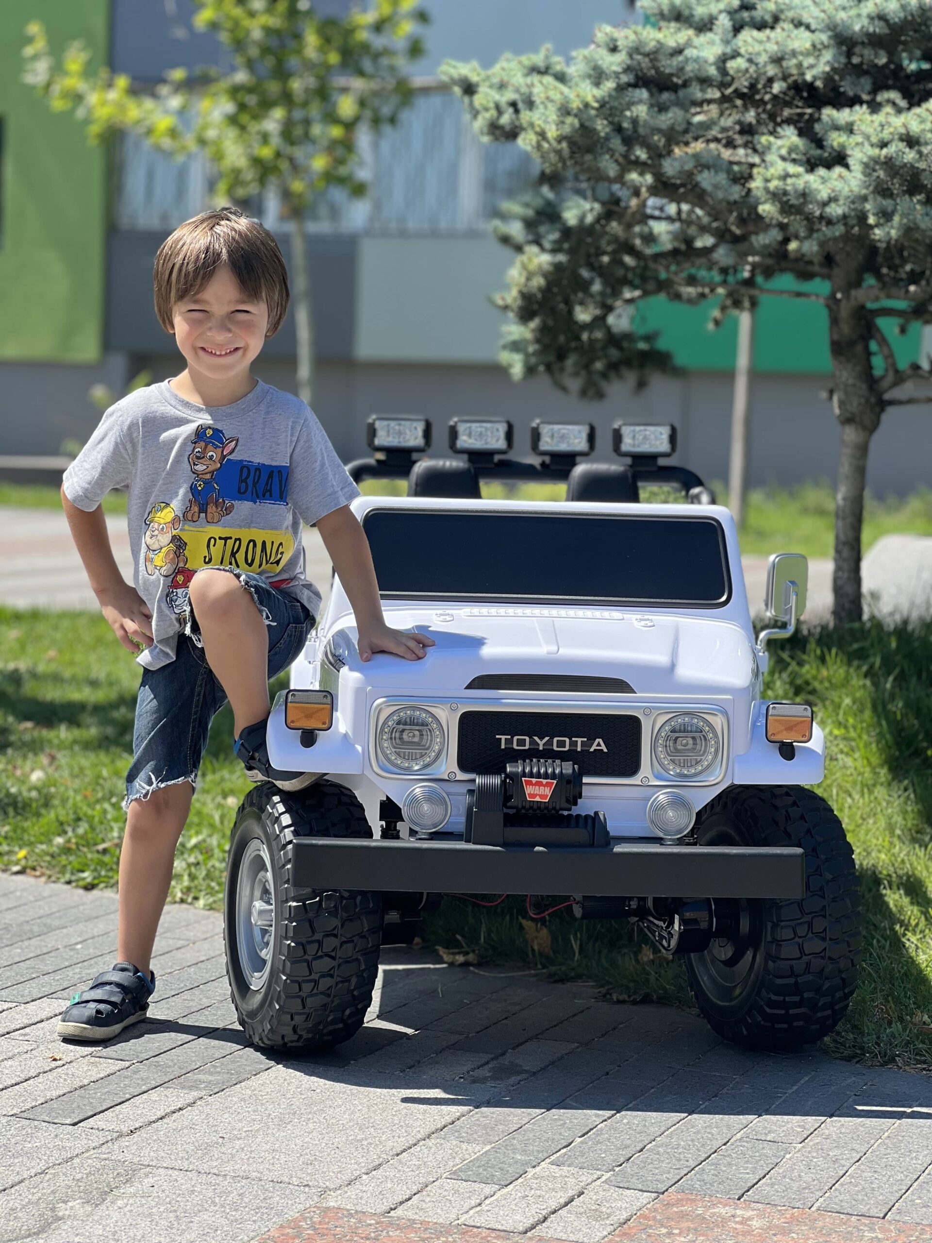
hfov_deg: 19.1
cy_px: 622
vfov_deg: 25.3
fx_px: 2764
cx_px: 466
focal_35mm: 77
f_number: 2.8
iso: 32
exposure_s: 1/315
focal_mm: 9
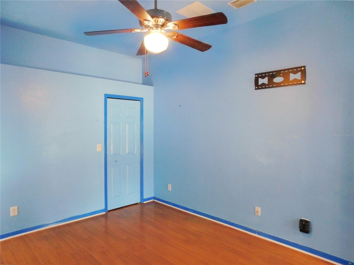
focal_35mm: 23
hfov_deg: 73.9
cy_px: 132
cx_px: 177
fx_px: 235
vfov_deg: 58.9
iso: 400
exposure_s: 1/13
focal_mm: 4
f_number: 3
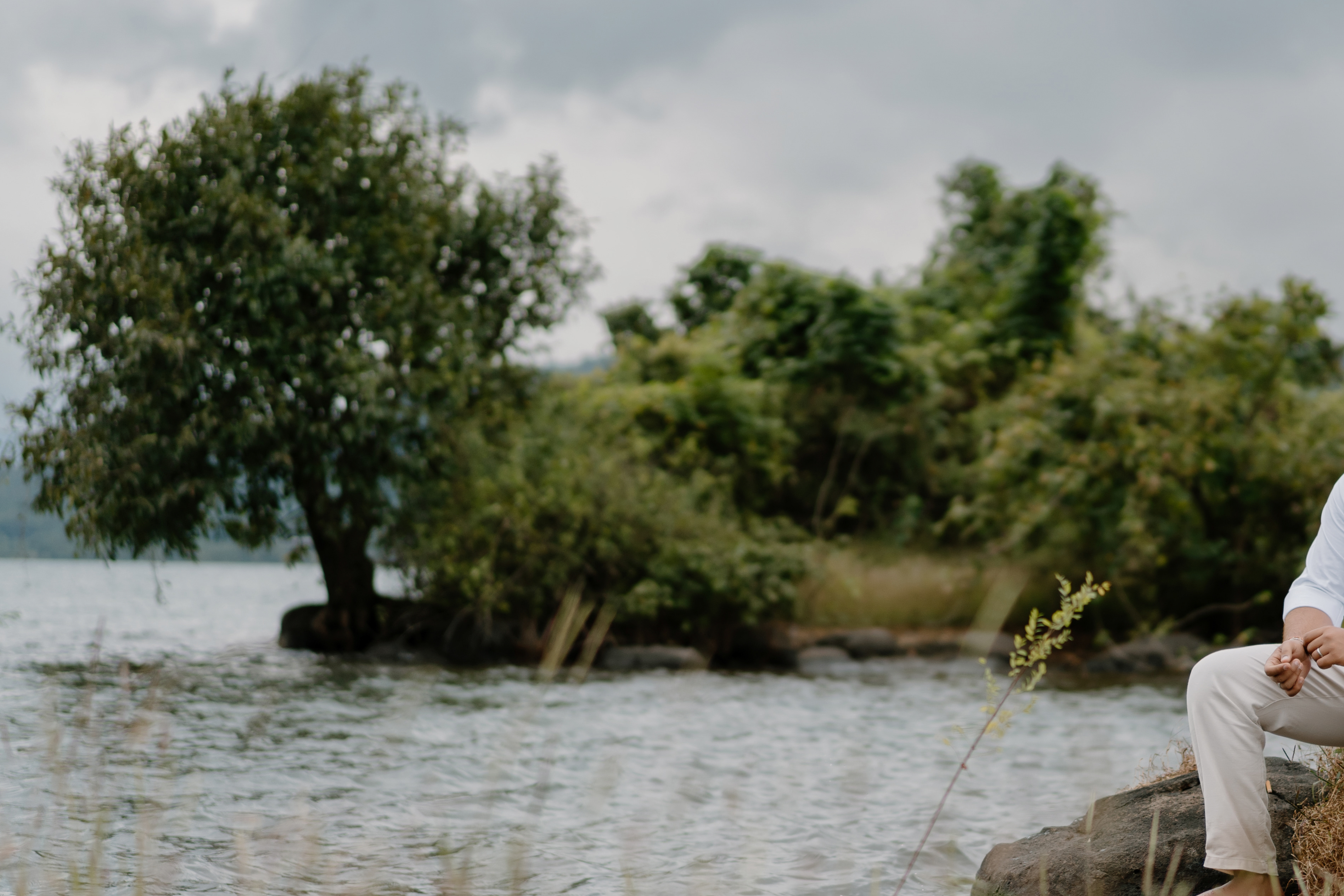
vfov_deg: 15.7
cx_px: 983
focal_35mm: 87
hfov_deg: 23.2
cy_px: 418
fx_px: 3248
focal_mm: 55
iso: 100
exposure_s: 1/3200
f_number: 1.8
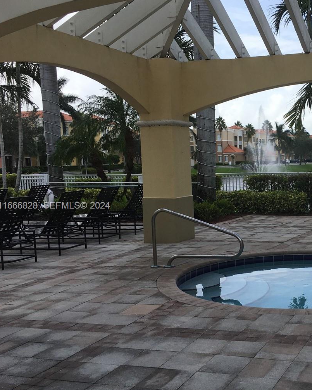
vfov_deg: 41.1
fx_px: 519
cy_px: 206
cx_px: 300
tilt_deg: -3.5
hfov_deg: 31.3
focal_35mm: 45
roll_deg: +0.4
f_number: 2.2
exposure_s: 1/827
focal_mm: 4.15
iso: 25
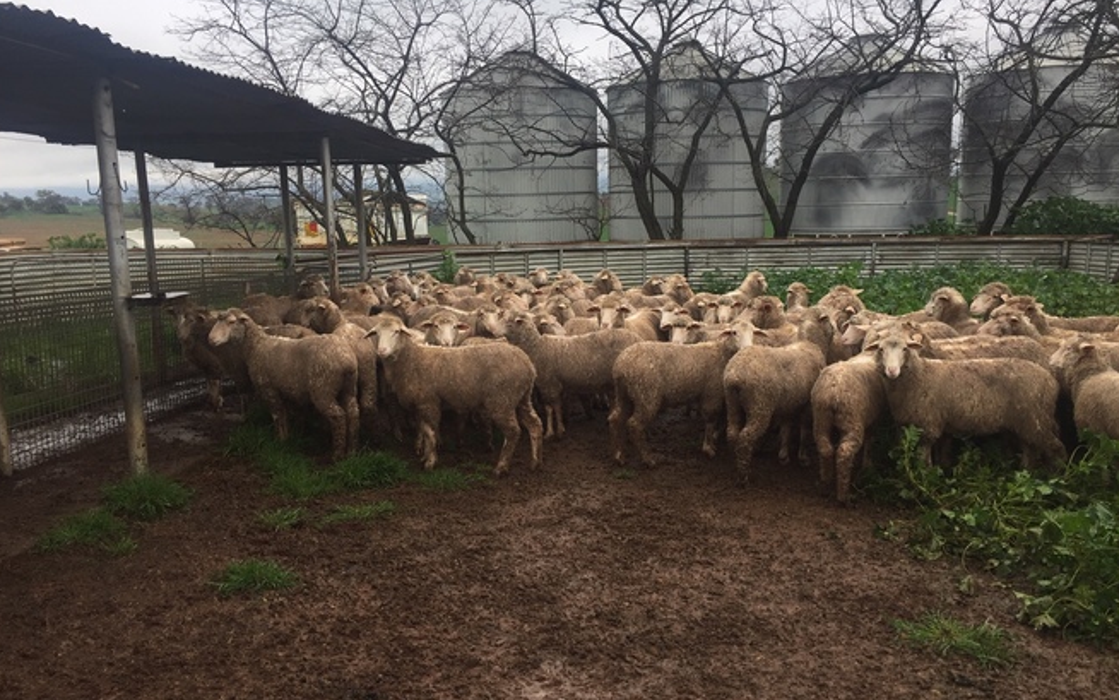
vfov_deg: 40.6
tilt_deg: -11.7
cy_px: 364
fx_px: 946
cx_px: 560
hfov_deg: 61.2
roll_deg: +2.2
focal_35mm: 31
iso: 32
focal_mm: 4.15
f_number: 2.2
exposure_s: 1/638
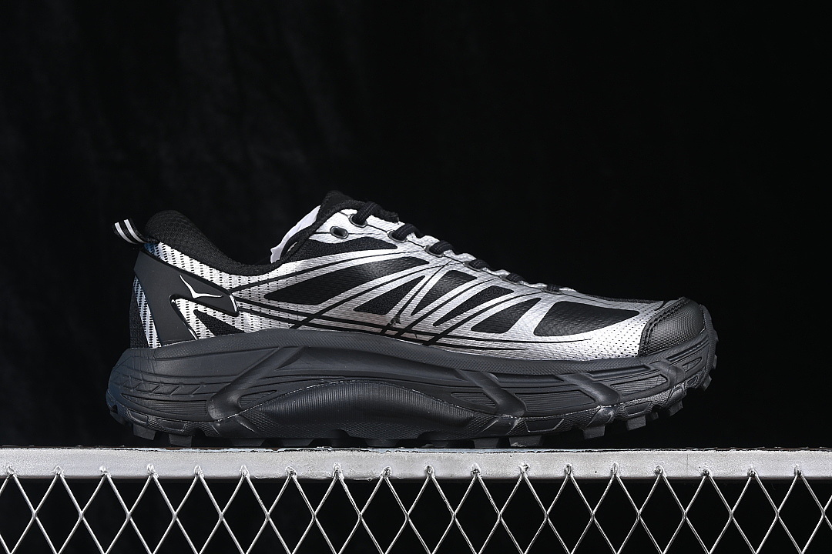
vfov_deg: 18.2
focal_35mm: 75
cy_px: 277
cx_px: 416
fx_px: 1733
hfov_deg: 27.0
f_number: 6.3
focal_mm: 50
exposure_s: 1/60
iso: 160
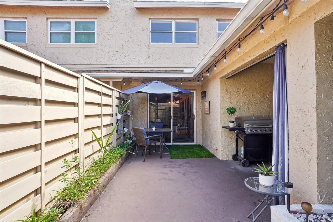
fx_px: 185
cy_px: 111
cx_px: 166
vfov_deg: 61.9
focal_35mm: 20
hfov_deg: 84.0
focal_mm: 20
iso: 400
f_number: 16
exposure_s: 1/30
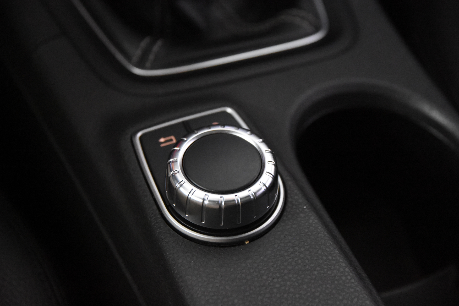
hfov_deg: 23.4
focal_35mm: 87
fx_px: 1109
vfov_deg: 15.7
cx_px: 230
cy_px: 153
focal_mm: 58
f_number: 4
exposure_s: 1/100
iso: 9000
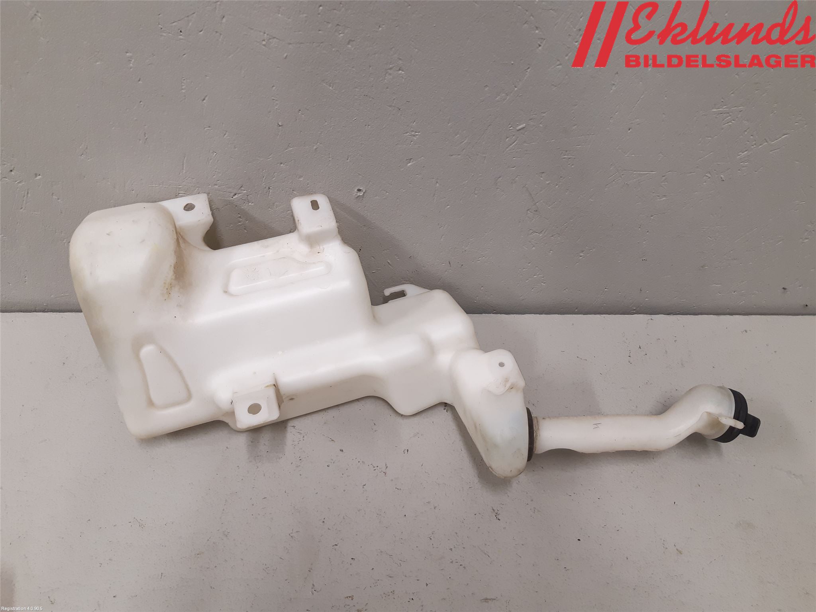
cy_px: 306
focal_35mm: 26
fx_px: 613
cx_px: 408
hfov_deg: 67.3
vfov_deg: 53.1
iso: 125
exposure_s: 1/50
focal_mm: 3.93
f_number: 1.7
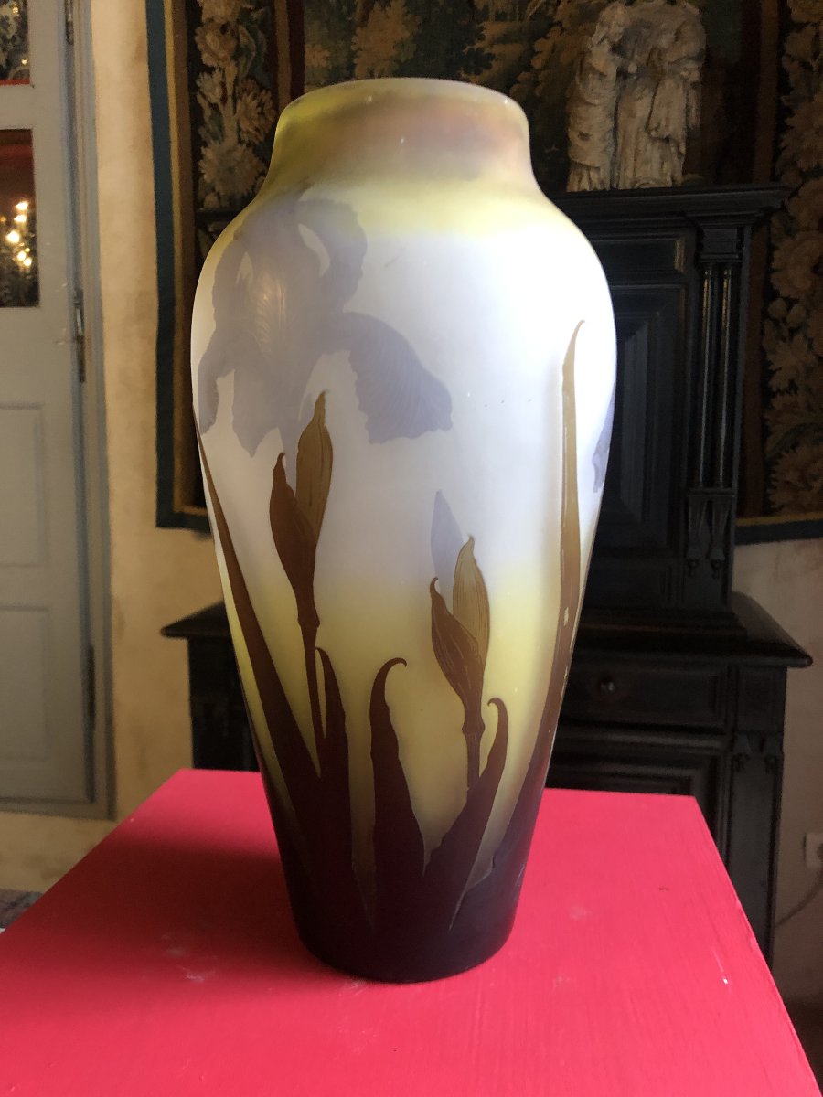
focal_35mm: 28
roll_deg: +0.1
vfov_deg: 63.4
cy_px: 548
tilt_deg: -6.7
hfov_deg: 49.7
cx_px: 412
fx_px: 888
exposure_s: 1/14
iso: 100
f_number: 1.8
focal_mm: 4
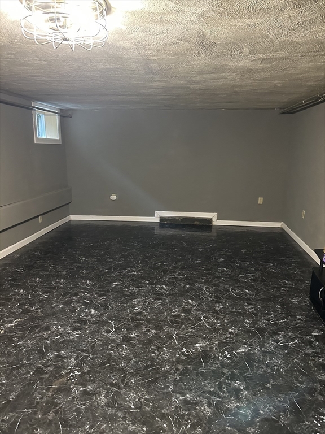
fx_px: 325
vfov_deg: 67.3
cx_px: 162
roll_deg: -1.3
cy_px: 217
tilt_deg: -12.9
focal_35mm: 26
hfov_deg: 53.1
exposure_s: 1/40
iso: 640
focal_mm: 5.7
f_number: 1.5
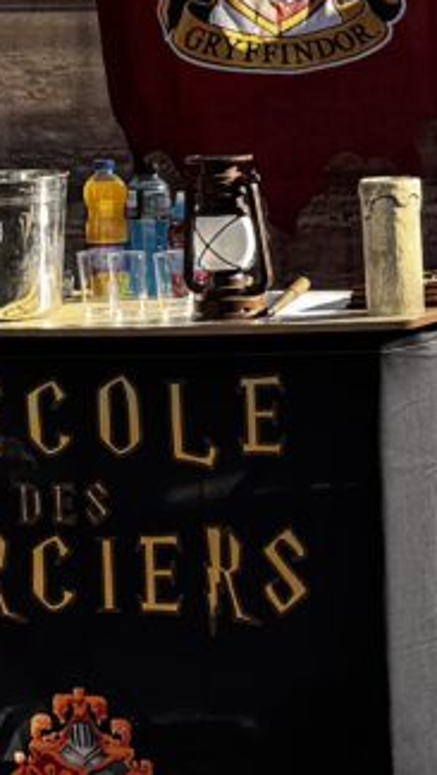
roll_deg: +1.3
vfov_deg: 13.0
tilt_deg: -5.1
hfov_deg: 6.8
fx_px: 3396
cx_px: 1208
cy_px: 231
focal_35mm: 165
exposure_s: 1/1488
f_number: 1.78
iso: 80
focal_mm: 6.76
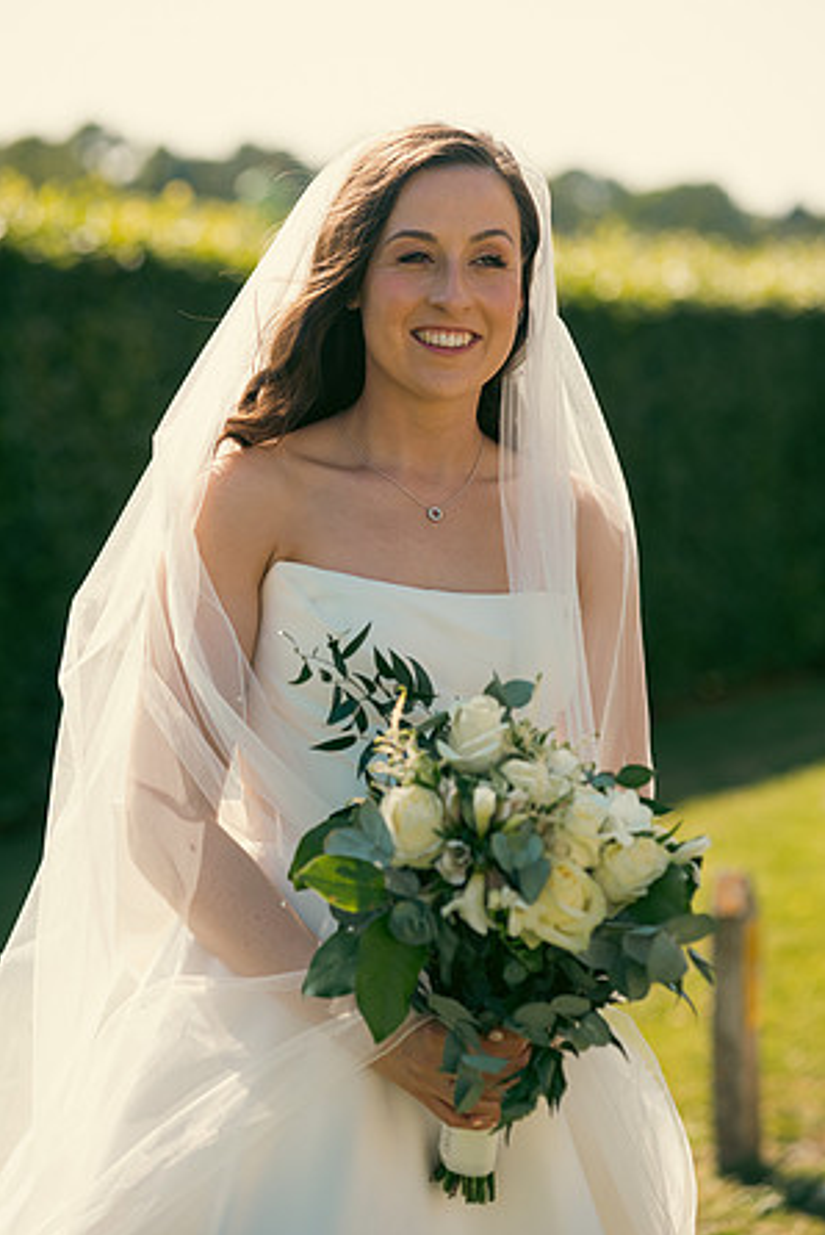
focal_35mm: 121
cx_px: 412
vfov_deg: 16.9
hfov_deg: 11.3
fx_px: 4153
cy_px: 620
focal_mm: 120
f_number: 3.5
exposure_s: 1/800
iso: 200
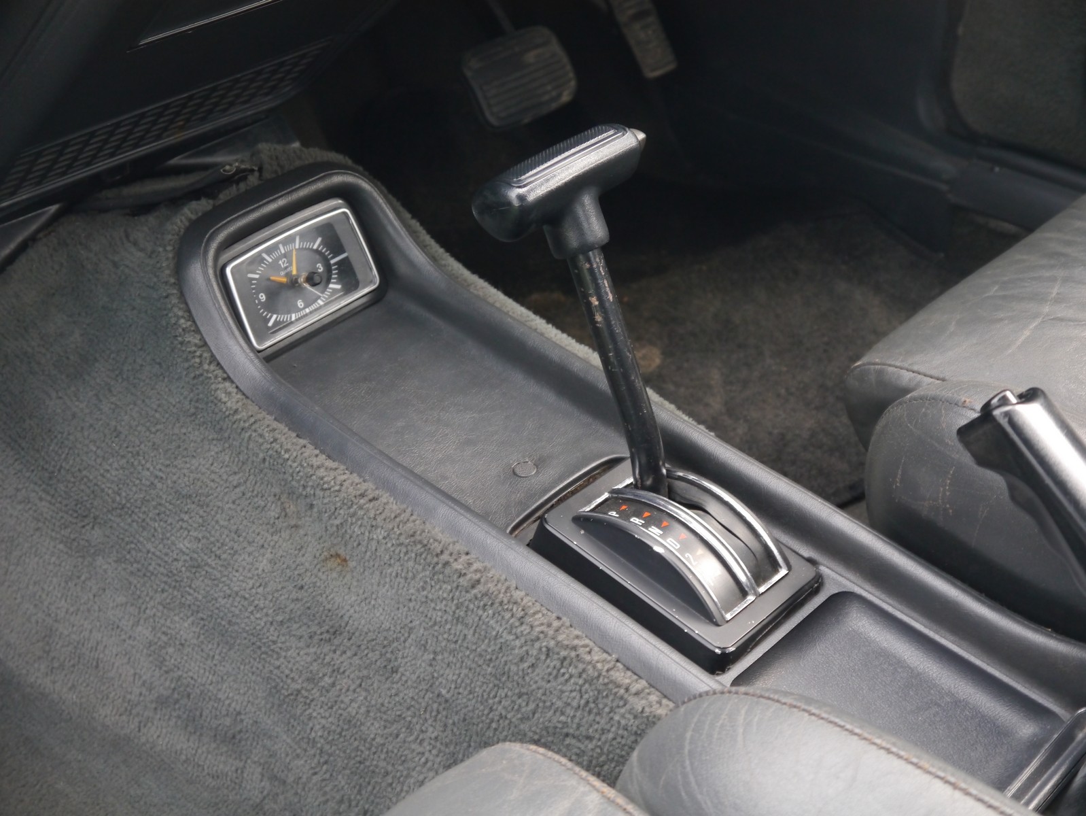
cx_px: 543
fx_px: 1632
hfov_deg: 36.8
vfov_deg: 28.1
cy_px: 408
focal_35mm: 52
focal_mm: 26
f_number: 4.7
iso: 800
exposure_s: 1/15
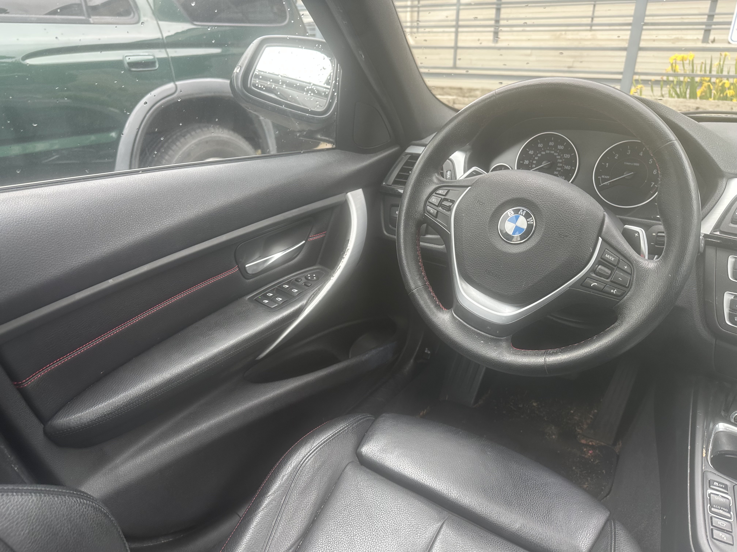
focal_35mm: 24
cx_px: 368
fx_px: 511
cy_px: 276
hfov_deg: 71.6
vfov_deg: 56.8
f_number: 1.78
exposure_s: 1/121
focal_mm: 6.86
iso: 80
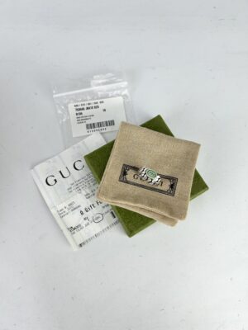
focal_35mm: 26
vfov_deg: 67.3
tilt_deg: -75.5
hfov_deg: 53.1
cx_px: 124
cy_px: 165
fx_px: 248
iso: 40
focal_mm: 5.7
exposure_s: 1/198
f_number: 1.5
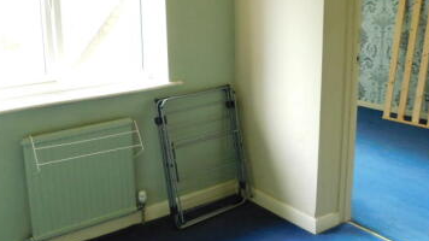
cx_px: 143
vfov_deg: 28.8
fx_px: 466
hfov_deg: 48.6
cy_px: 85
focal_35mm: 41
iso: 400
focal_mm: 4
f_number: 3
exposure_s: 1/25
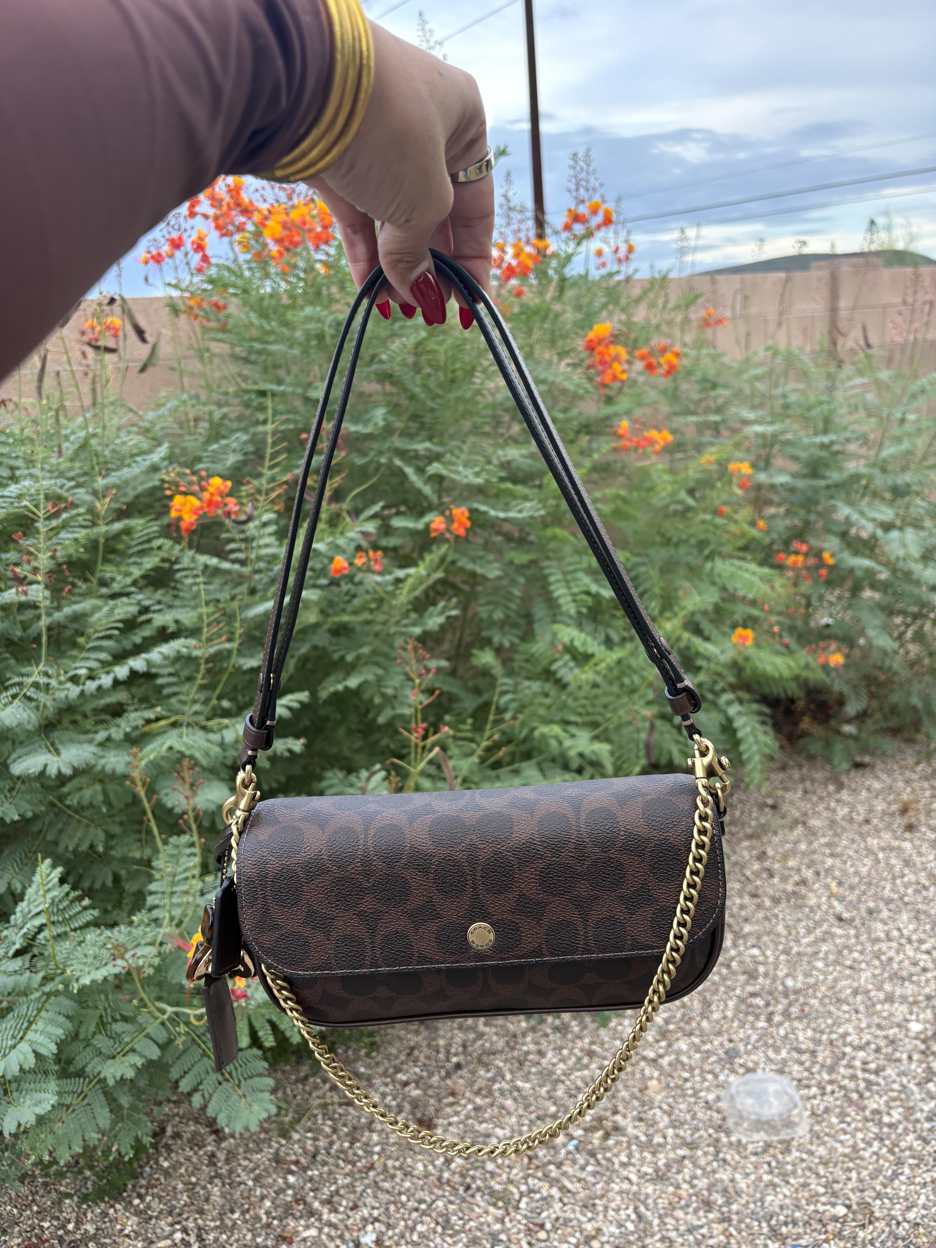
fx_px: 937
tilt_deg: -14.6
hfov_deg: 53.1
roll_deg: +4.7
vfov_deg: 67.3
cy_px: 624
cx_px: 468
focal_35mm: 26
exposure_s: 1/237
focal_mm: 5.96
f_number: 1.6
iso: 100
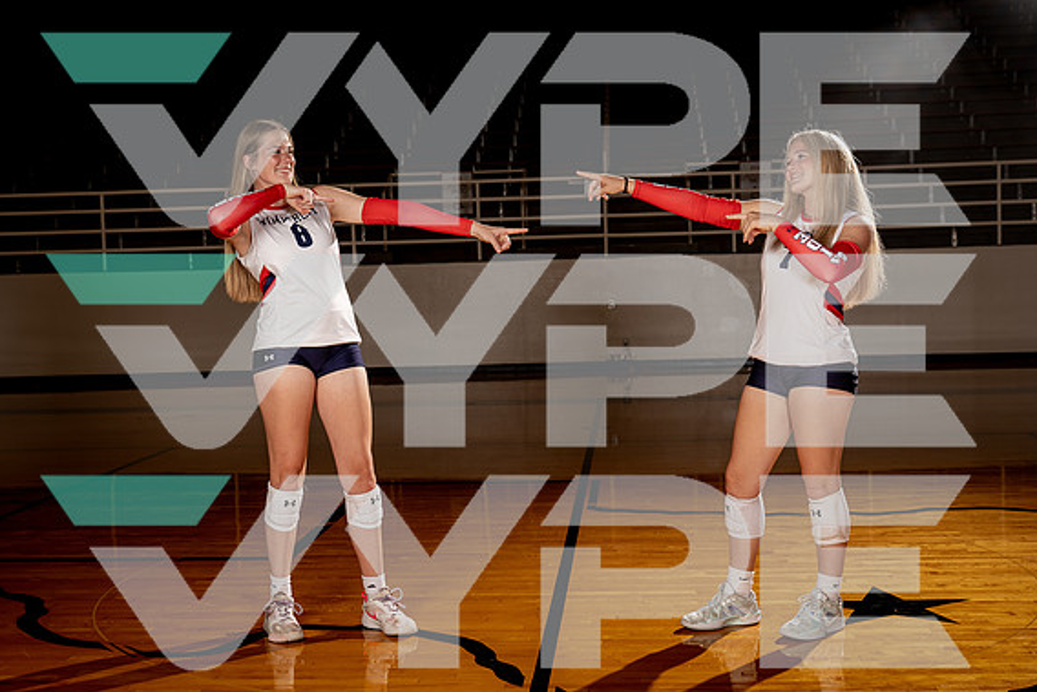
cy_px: 351
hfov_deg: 40.3
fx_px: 1412
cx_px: 511
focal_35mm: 49
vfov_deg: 27.5
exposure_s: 1/250
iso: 100
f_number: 5.6
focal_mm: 48
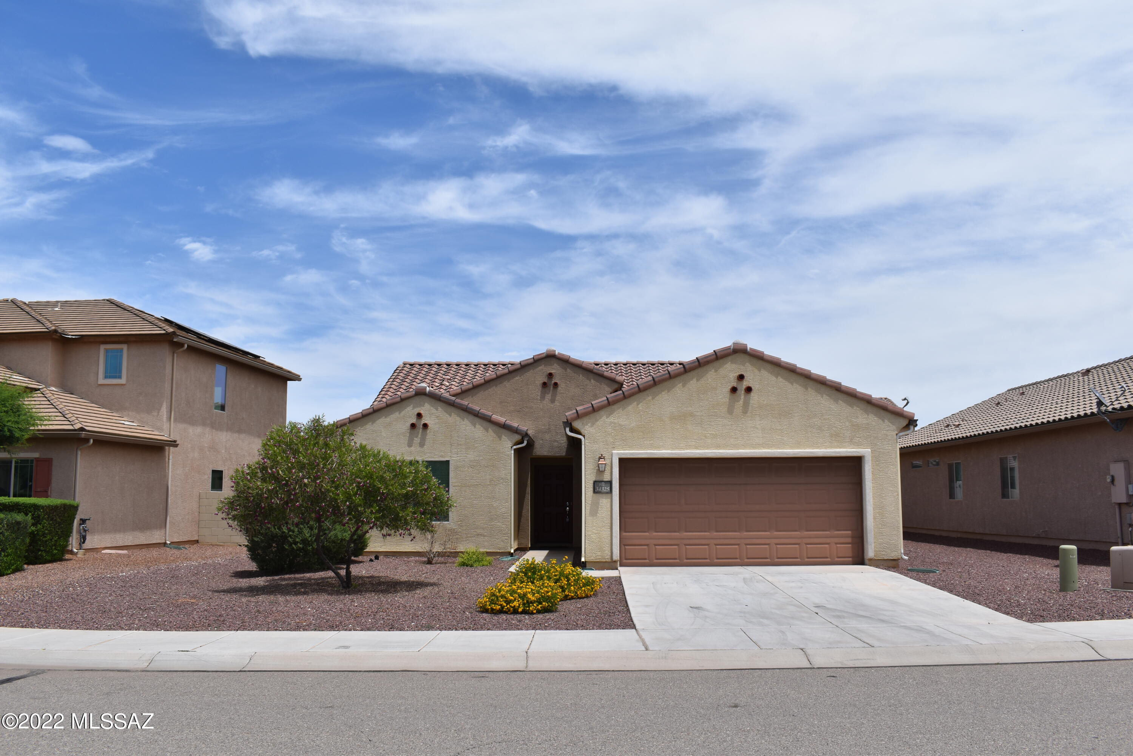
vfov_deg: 43.6
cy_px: 378
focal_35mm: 30
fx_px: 944
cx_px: 566
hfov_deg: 61.9
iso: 100
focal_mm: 20
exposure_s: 1/320
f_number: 9
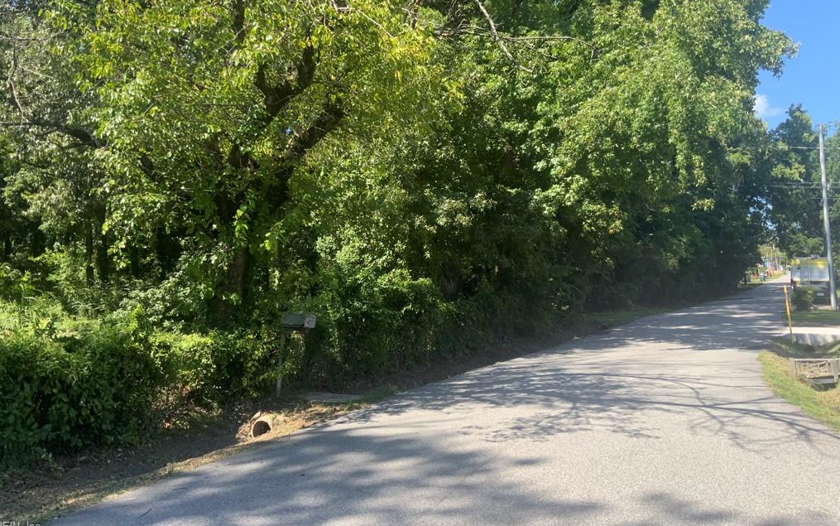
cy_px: 216
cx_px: 417
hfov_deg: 61.2
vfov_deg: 40.5
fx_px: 710
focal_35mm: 31
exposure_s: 1/461
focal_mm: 3
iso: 16
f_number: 1.8
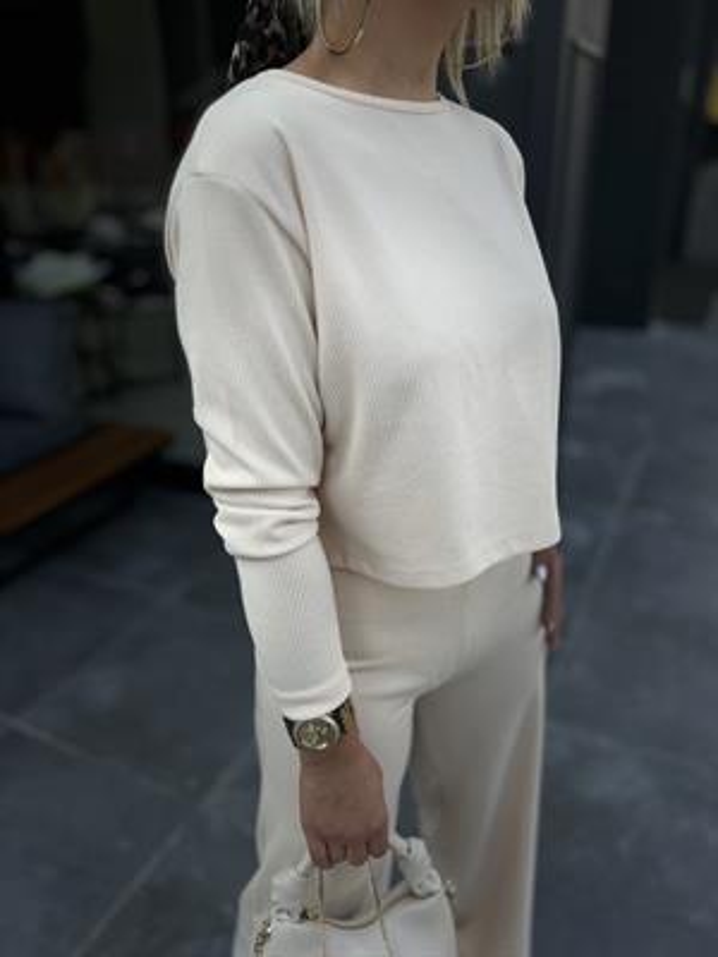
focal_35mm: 26
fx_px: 719
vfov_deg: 67.3
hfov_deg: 53.1
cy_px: 478
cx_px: 359
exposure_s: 1/1724
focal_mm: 5.7
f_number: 1.5
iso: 50
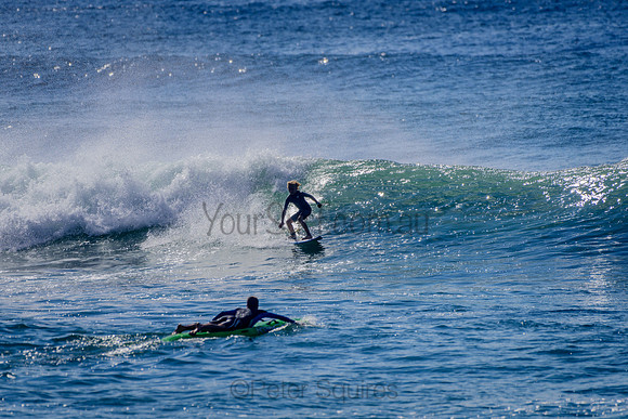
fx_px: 10685
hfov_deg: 3.4
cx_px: 279
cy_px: 218
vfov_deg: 2.2
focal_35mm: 612
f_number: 5.6
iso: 110
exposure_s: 1/2000
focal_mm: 500
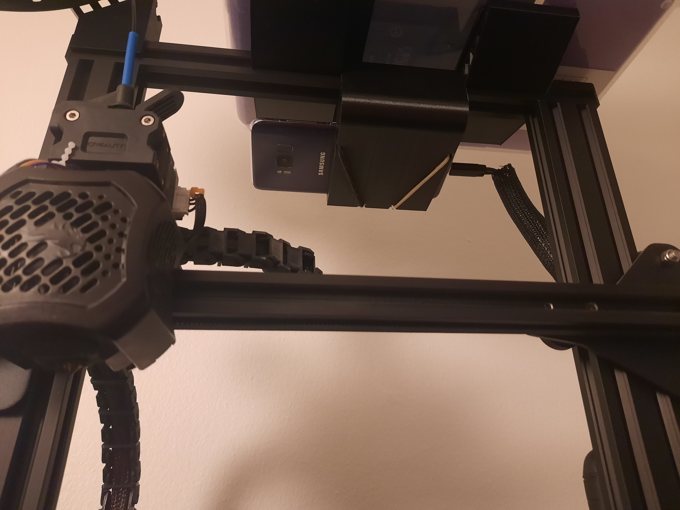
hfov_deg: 69.4
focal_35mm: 25
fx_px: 491
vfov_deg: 54.9
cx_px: 340
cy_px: 255
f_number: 2
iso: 640
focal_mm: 4.6
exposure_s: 1/20
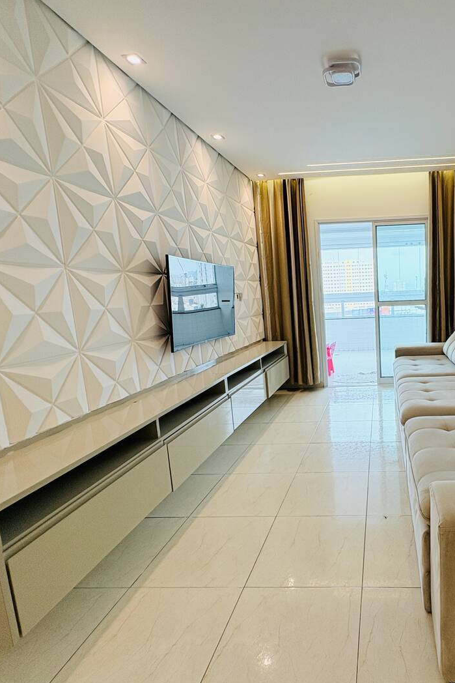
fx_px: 379
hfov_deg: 57.4
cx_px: 363
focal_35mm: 20
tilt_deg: -9.0
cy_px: 349
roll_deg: +2.7
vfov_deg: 84.0
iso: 64
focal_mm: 2.22
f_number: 2.2
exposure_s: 1/125
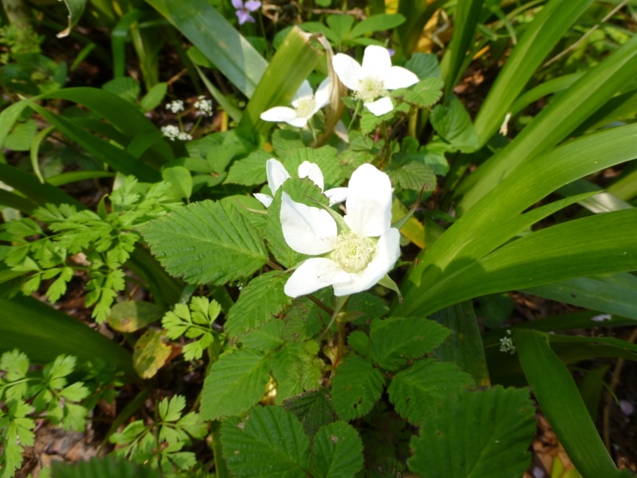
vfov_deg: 56.8
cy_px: 239
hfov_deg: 71.6
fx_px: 442
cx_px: 318
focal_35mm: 24
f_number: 4
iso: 100
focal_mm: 4.3
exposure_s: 1/160
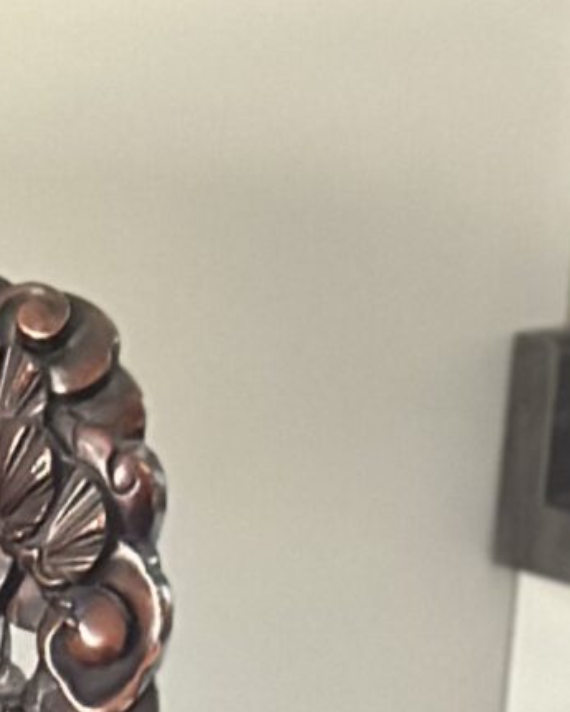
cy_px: 2075
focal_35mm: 278
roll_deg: -0.4
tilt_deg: -25.9
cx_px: -623
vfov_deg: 6.4
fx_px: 5860
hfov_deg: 5.4
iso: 800
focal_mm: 6.86
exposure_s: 1/35
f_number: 1.78
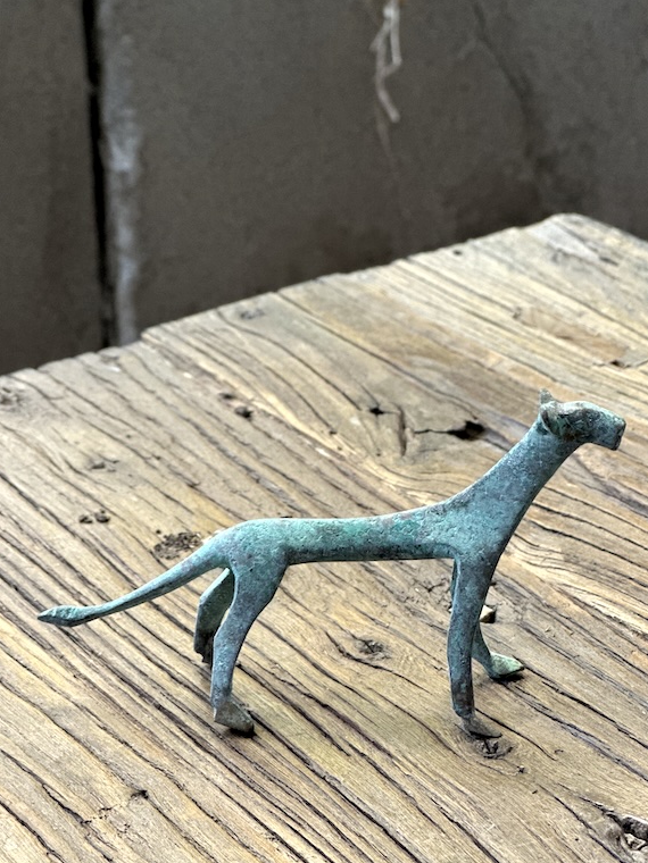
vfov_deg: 24.1
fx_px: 2022
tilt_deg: -26.2
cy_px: 429
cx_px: 333
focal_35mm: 81
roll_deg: -0.5
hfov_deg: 18.2
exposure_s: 1/27
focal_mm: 9
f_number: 2.8
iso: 400
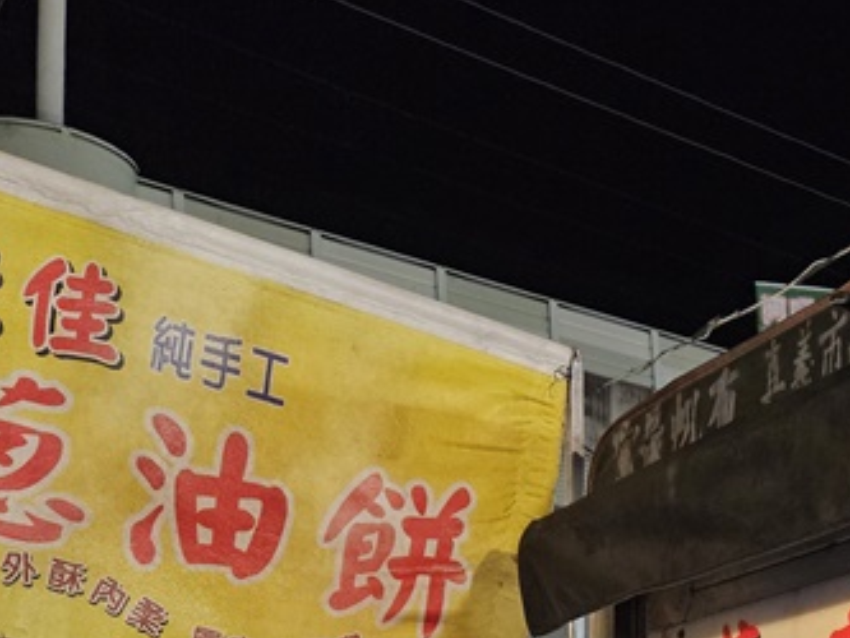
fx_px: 1695
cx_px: 855
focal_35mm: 69
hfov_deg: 26.6
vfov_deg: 19.4
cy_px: 863
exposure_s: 1/120
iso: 640
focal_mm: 5.4
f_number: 1.8
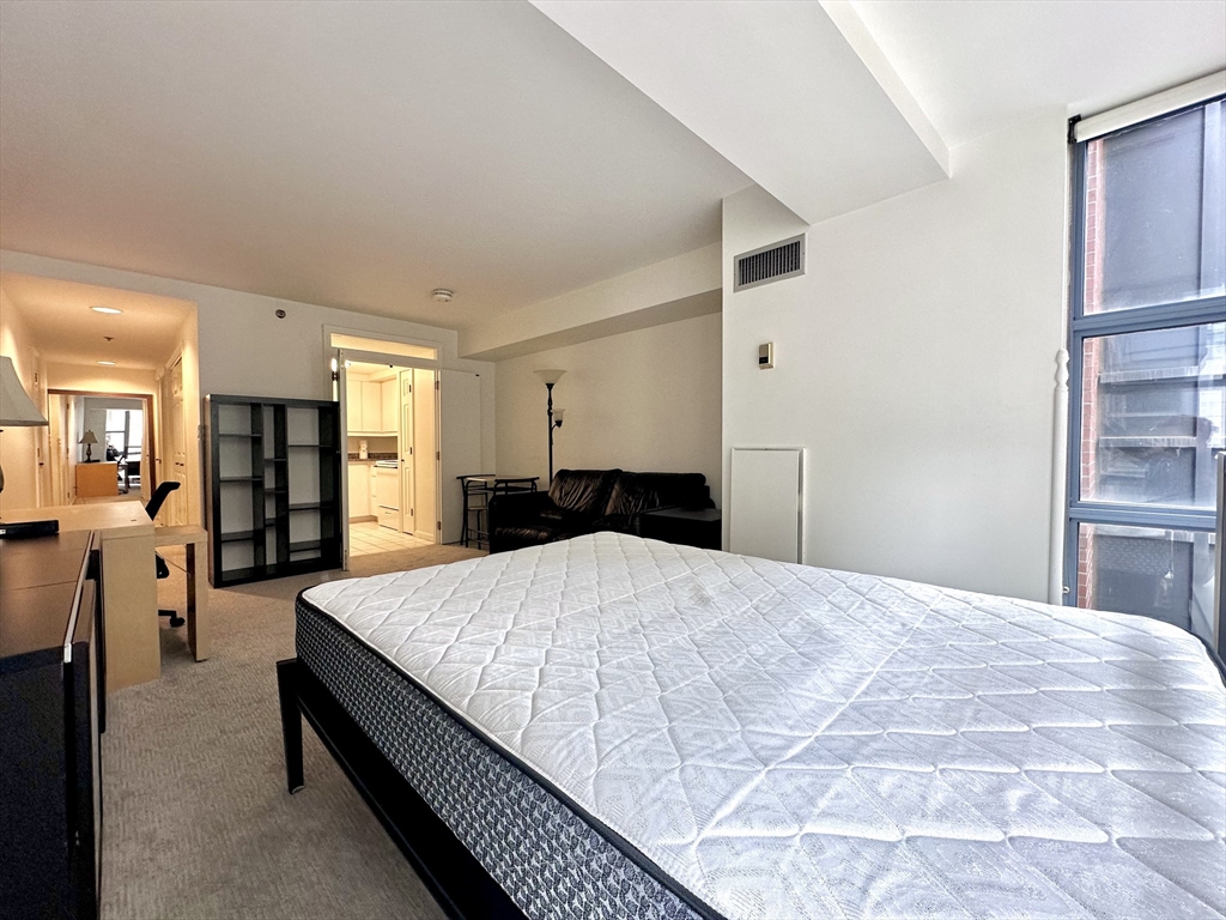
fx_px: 496
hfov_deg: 102.1
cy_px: 460
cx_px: 613
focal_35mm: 14
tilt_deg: -0.8
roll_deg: +0.5
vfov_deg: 85.7
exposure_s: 1/120
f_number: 2.2
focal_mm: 2.22
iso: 160
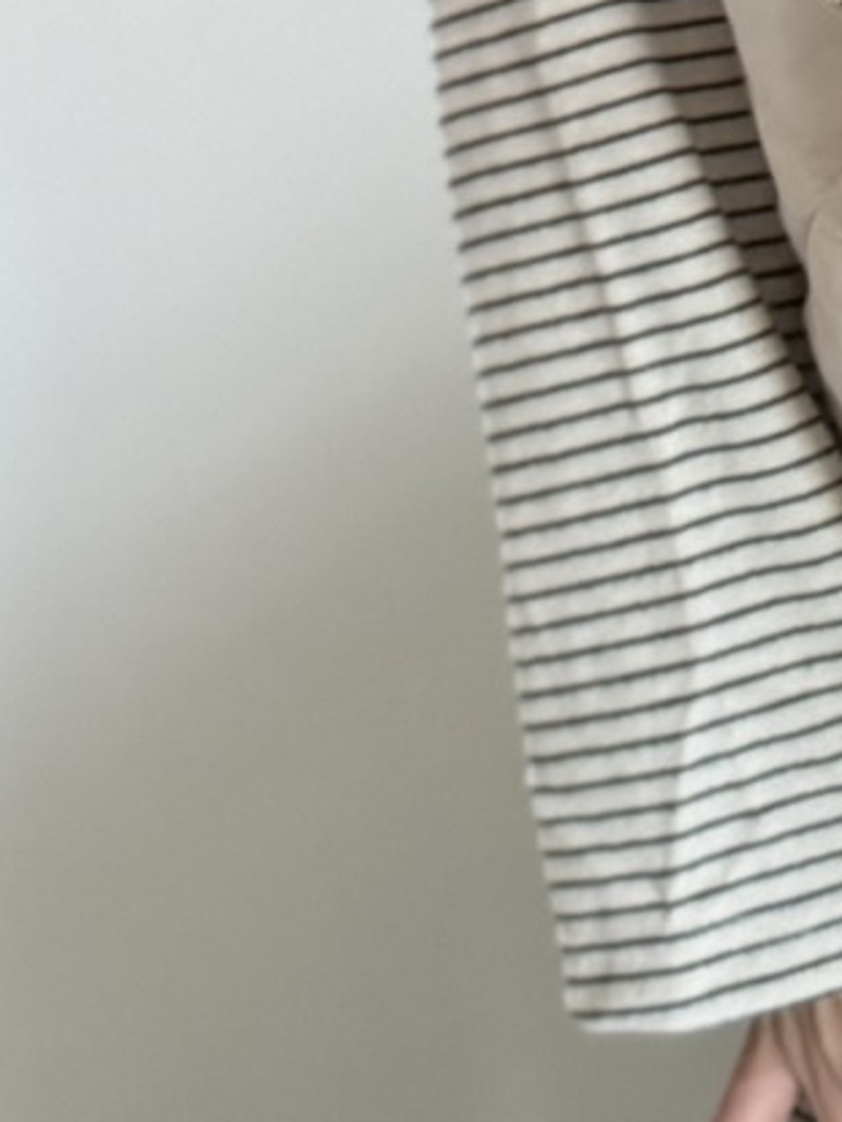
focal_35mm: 119
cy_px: -562
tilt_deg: -28.8
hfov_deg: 11.3
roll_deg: +2.3
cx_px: 1687
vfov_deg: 15.3
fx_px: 3857
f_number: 1.78
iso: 500
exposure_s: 1/60
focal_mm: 6.76
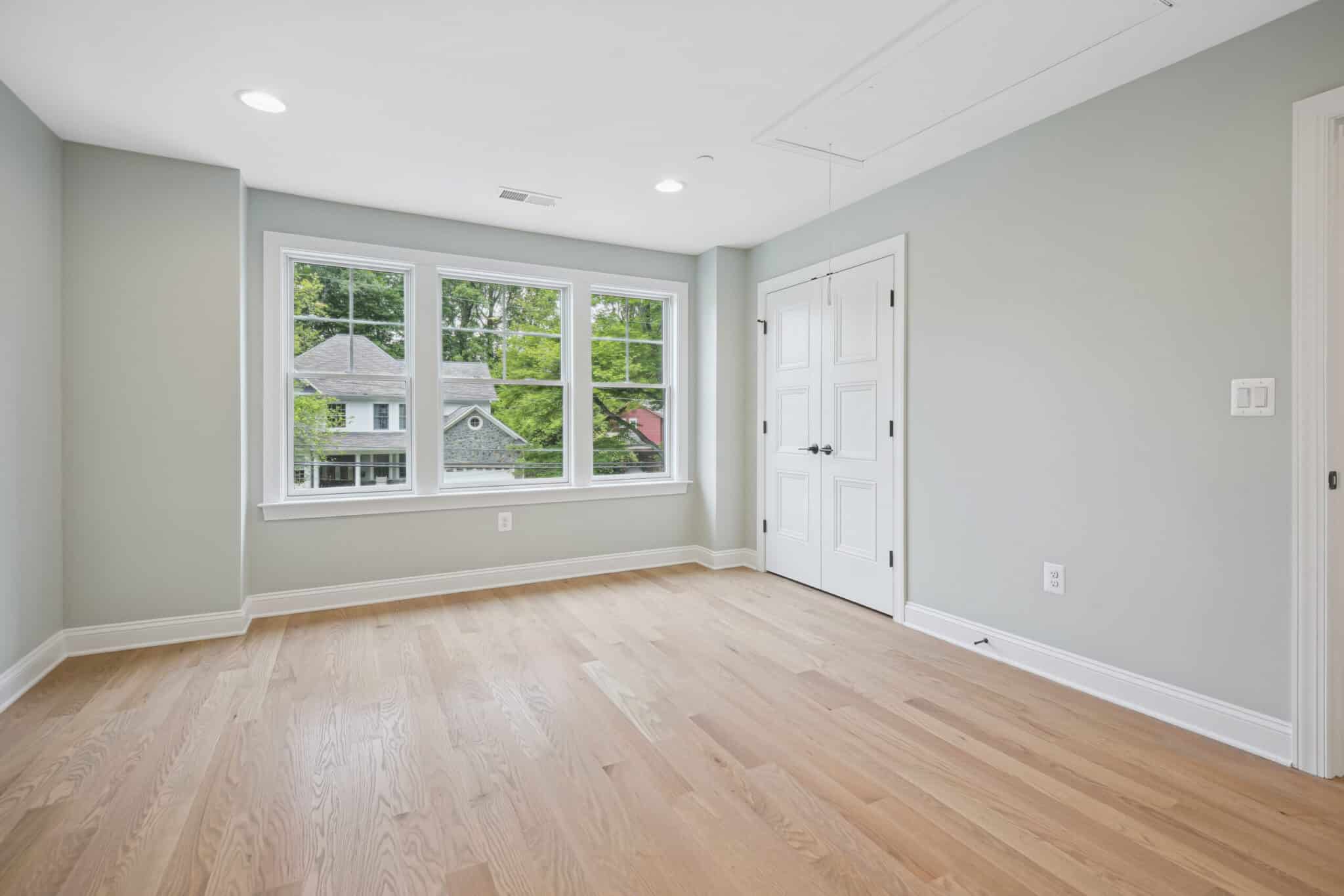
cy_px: 448
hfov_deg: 96.7
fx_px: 597
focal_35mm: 16
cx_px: 672
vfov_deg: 73.8
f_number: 8
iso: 400
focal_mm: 16
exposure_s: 1/30
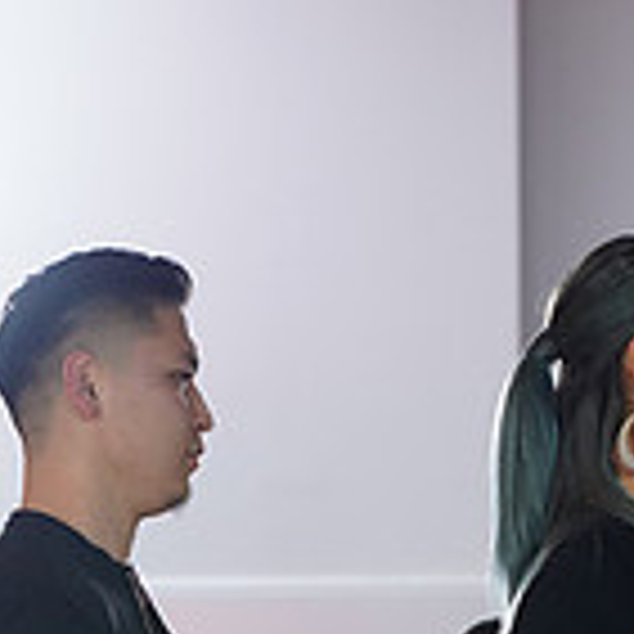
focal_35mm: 367
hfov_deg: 4.8
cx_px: 218
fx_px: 7605
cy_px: 1196
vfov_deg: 4.7
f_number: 5
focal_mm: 105
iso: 1250
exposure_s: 1/200
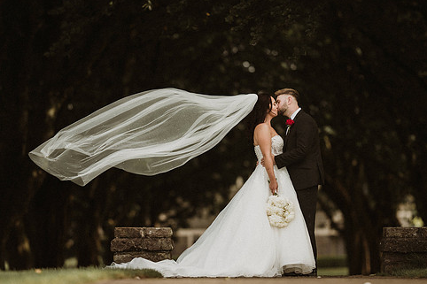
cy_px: 167
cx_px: 208
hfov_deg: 10.9
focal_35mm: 189
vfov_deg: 7.3
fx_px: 2241
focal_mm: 135
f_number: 1.8
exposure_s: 1/2000
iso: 80
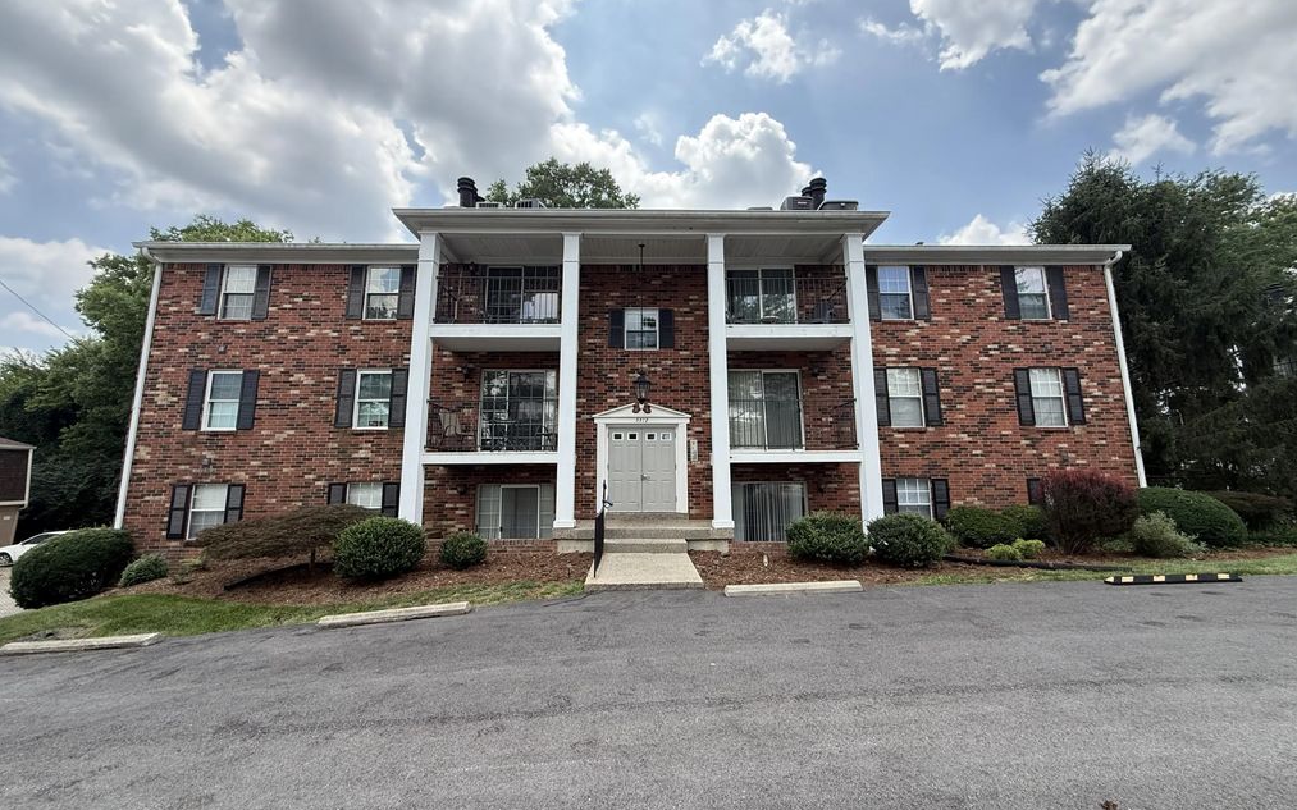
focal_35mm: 15
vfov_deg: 74.7
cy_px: 386
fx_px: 530
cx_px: 653
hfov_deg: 101.5
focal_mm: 2.22
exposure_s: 1/799
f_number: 2.2
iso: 64
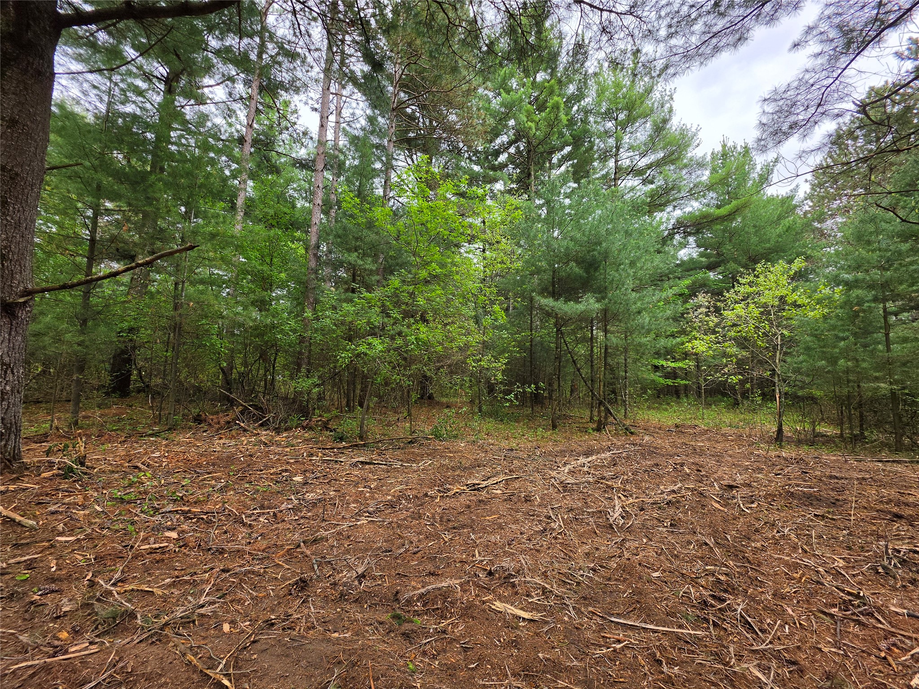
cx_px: 460
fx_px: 345
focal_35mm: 13
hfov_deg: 106.2
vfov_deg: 89.9
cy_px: 344
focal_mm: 2.2
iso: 32
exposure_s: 1/409
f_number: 1.9
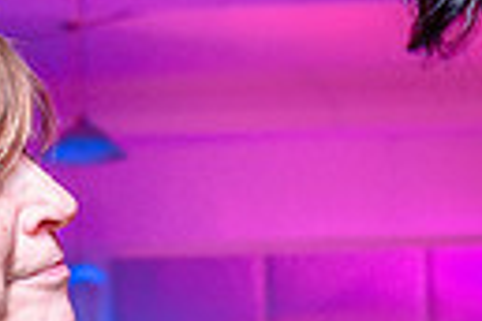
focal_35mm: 141
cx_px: 37
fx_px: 1888
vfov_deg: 9.3
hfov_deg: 14.4
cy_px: 570
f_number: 3.5
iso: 800
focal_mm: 28
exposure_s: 1/60
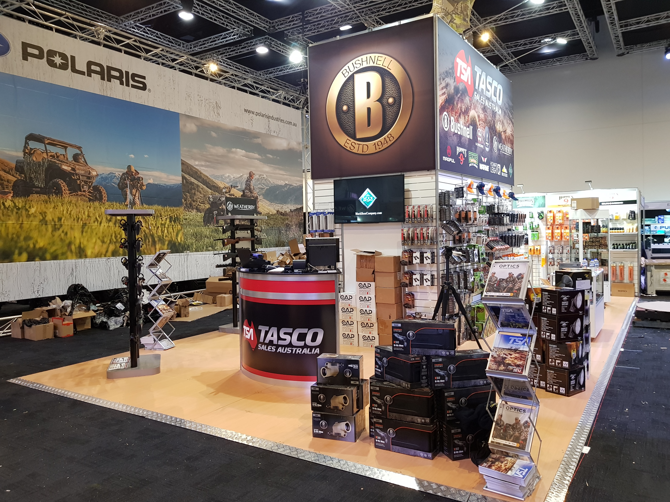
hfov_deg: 67.3
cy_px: 251
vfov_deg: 53.1
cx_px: 335
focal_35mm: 26
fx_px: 503
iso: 200
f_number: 1.7
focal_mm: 4.2
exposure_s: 1/27
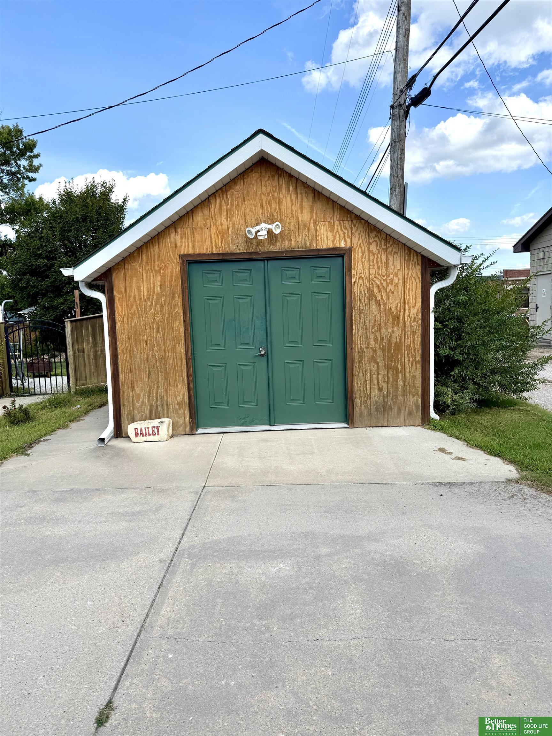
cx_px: 276
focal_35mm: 24
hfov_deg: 56.8
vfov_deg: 71.6
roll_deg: +2.4
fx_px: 510
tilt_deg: -5.7
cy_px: 368
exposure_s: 1/2801
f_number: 1.78
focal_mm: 6.76
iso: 80
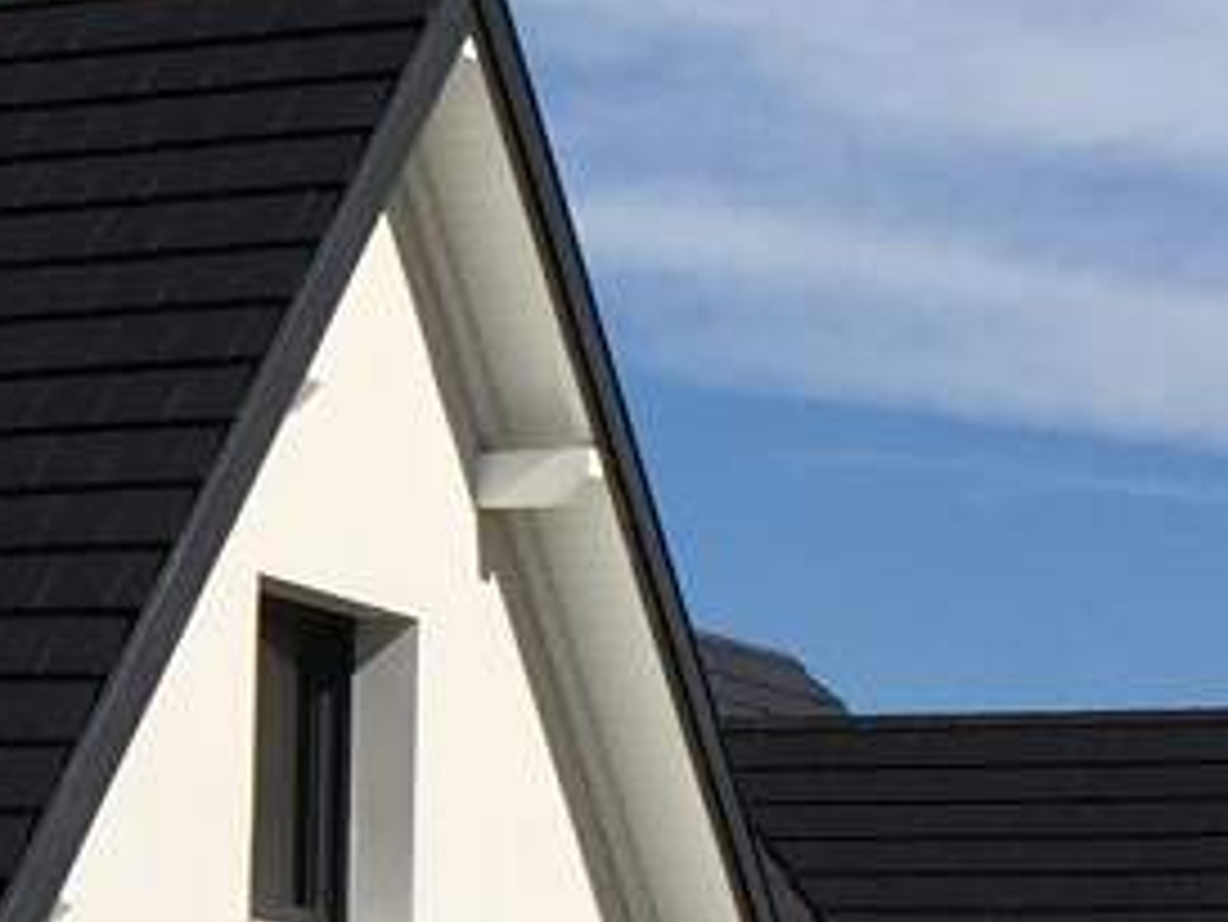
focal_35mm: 68
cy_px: 819
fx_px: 2413
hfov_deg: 26.7
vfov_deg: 21.2
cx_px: -58
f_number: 2.2
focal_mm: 4.15
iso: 32
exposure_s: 1/3049
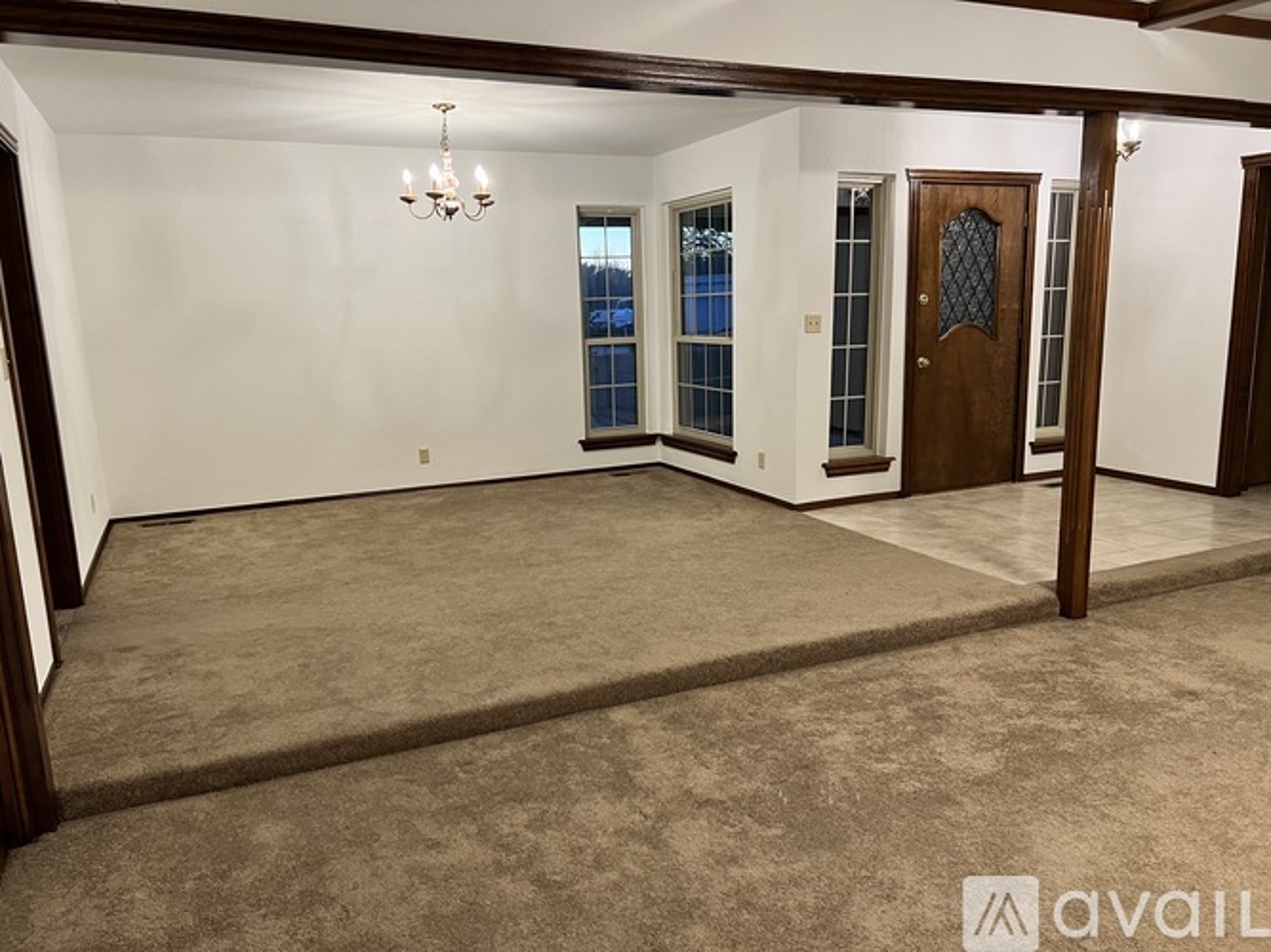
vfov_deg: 53.0
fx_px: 954
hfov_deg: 67.3
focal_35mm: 26
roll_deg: +2.0
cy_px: 476
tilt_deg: -10.5
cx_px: 636
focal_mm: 5.7
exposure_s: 1/60
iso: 160
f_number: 1.5
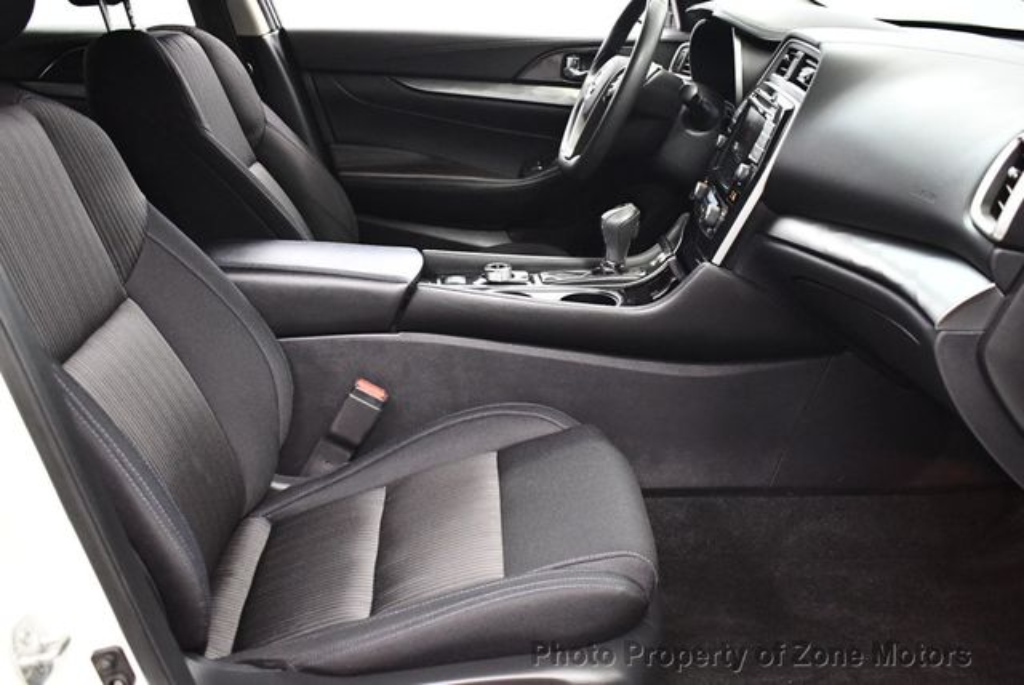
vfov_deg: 36.9
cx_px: 512
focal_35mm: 36
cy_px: 342
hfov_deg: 53.1
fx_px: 1025
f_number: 3.5
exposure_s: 1/60
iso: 4000
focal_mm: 18
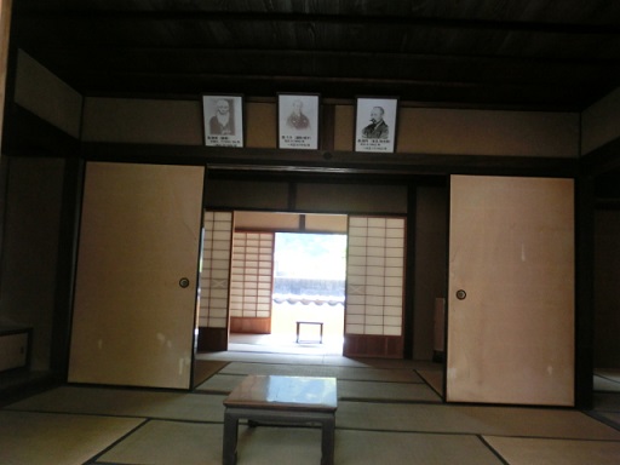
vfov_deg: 40.7
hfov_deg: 52.6
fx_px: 627
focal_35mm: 35
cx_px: 310
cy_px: 232
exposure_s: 1/125
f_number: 3.2
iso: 250
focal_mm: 6.1
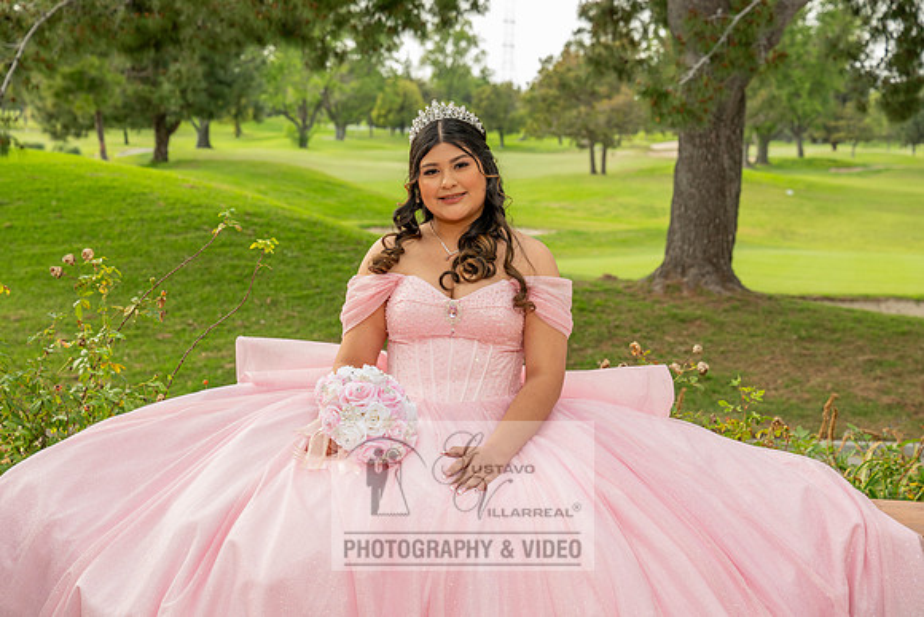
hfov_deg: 28.8
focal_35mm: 70
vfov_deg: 19.5
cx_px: 462
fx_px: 1797
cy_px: 308
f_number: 6.3
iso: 320
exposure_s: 1/200
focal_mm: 70
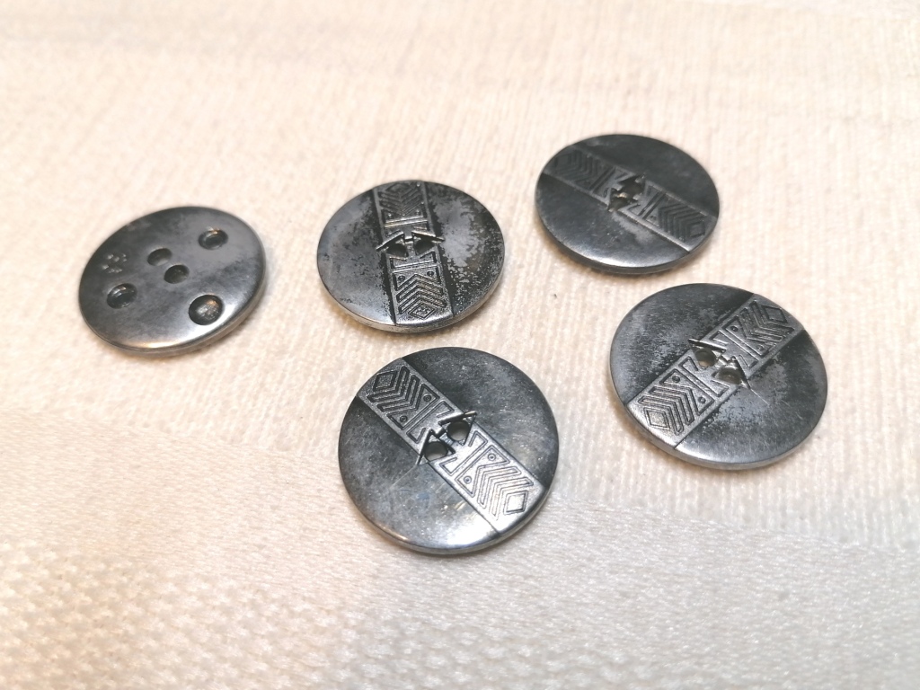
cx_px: 460
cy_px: 345
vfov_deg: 51.4
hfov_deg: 65.3
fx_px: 718
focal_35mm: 27
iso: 80
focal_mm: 4.75
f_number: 1.8
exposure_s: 1/50
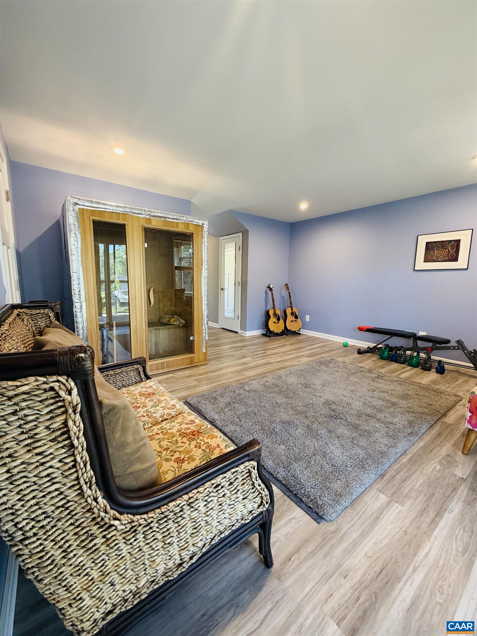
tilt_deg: -8.4
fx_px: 257
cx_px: 238
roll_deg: -1.5
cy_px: 318
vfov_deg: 102.1
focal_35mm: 14
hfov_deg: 85.7
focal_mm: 2.22
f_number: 2.2
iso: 250
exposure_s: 1/60
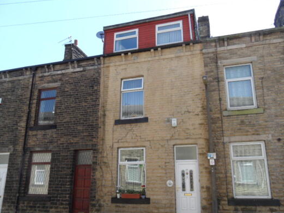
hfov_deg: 65.1
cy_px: 116
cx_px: 159
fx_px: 222
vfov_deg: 51.3
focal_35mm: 27
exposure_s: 1/350
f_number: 3.2
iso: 80
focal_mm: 3.9
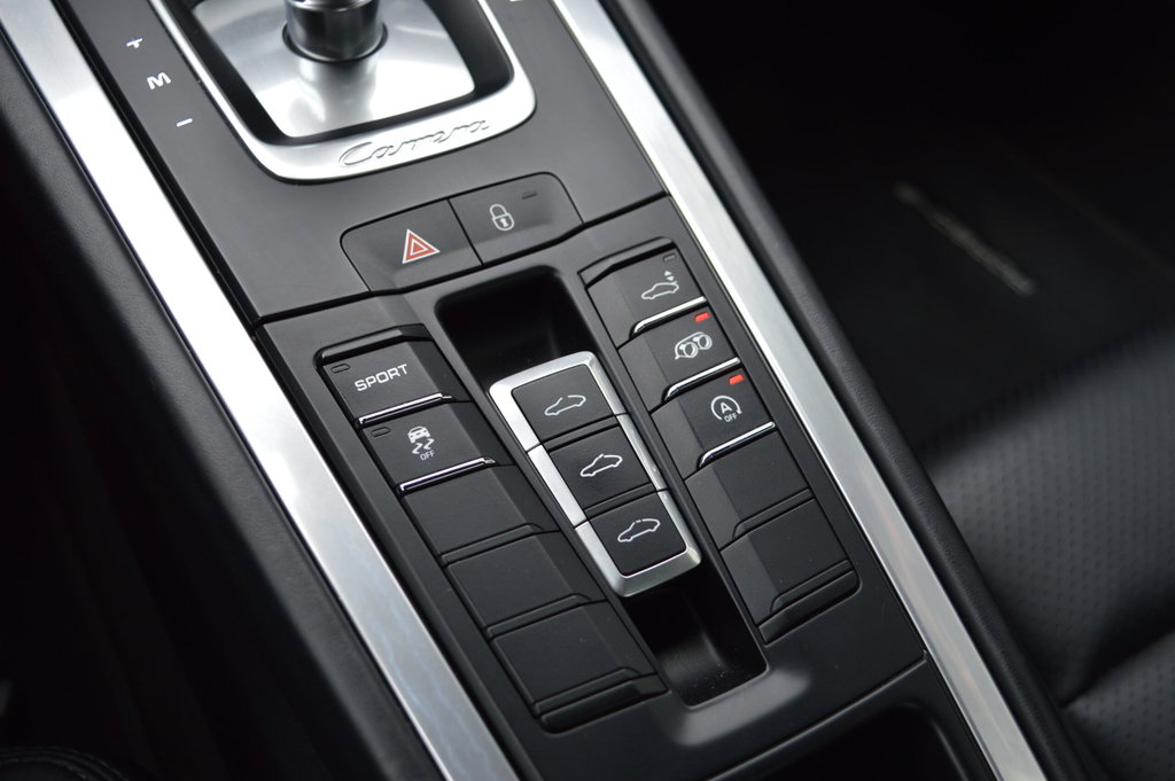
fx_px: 1419
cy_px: 390
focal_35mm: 44
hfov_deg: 45.0
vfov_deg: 30.8
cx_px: 588
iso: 110
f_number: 5.6
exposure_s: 1/125
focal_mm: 29
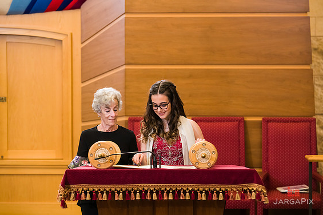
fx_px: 1336
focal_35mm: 149
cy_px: 106
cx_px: 162
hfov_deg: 13.8
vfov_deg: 9.2
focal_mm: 145
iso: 1600
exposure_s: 1/200
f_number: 5.6
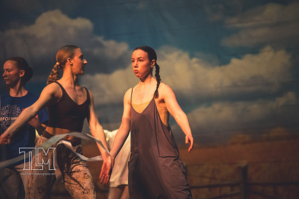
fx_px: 1661
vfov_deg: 6.9
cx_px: 150
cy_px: 100
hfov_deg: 10.3
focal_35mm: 200
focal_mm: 200
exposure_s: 1/250
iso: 4500
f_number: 2.8
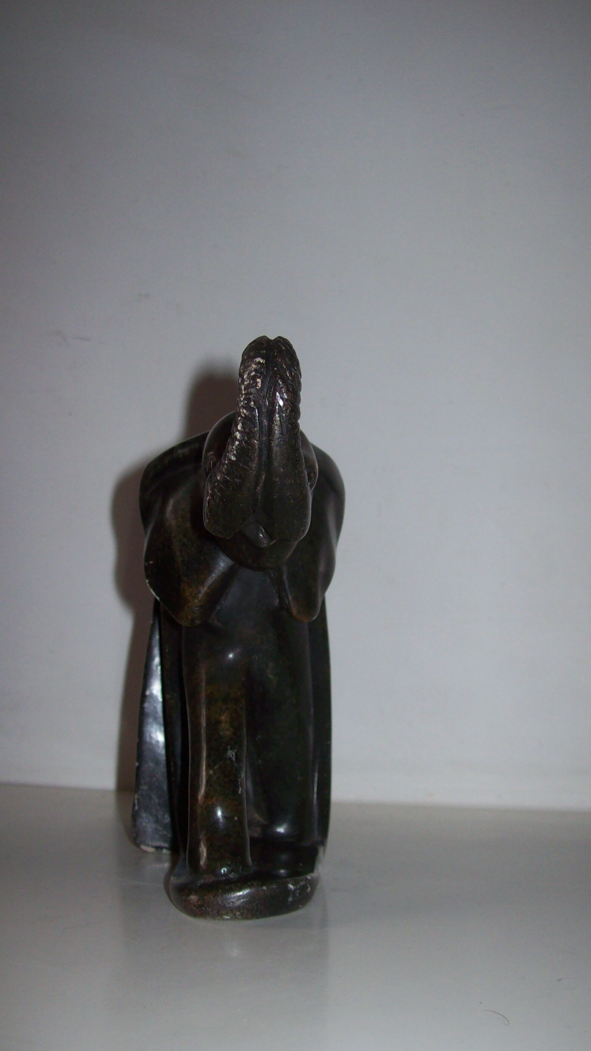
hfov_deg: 29.7
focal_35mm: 40
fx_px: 1115
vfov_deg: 50.5
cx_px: 291
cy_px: 525
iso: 80
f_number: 2.7
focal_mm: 6
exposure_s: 1/64
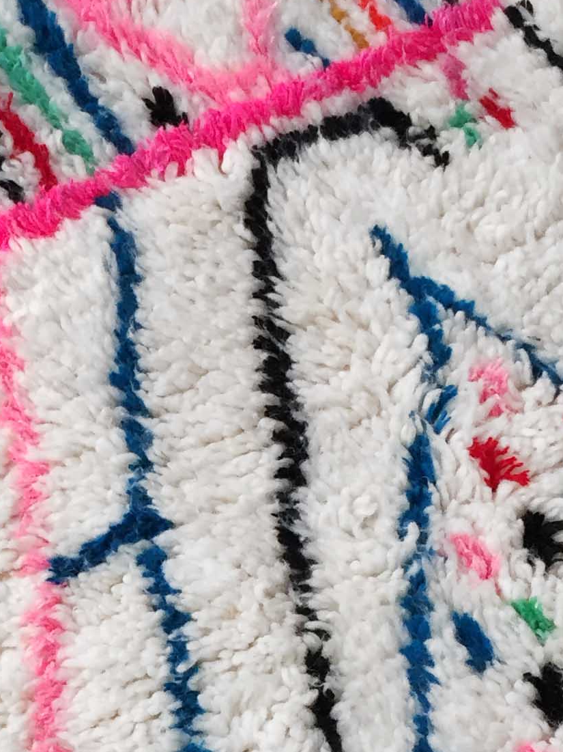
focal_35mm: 86
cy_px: 637
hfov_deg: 16.6
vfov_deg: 22.4
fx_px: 1866
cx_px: -80
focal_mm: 4.15
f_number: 2.2
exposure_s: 1/33
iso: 32
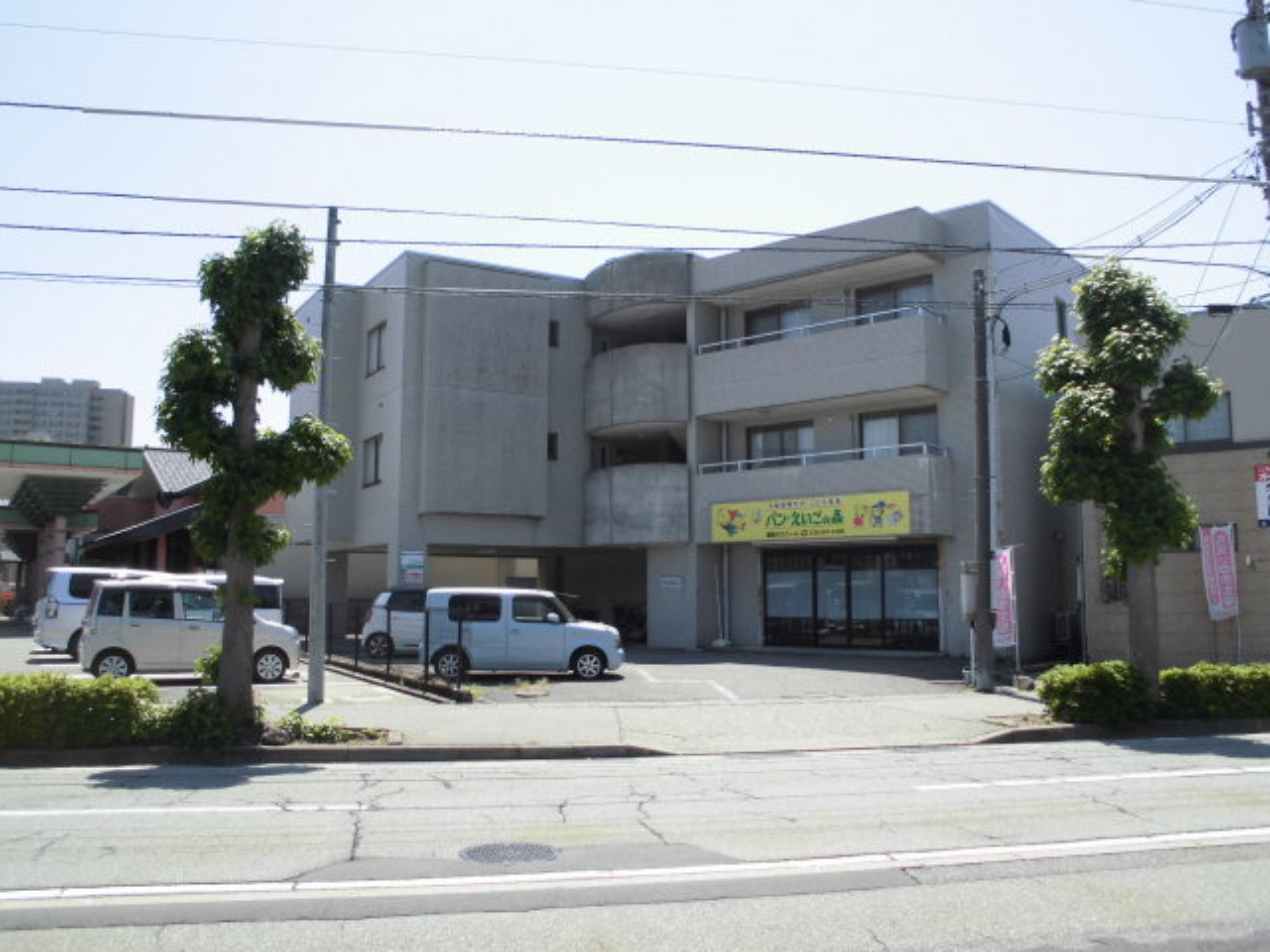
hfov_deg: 61.7
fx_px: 1064
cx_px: 635
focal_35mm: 29
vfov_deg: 48.2
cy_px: 476
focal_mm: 5.3
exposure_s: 1/320
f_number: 3.7
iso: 100
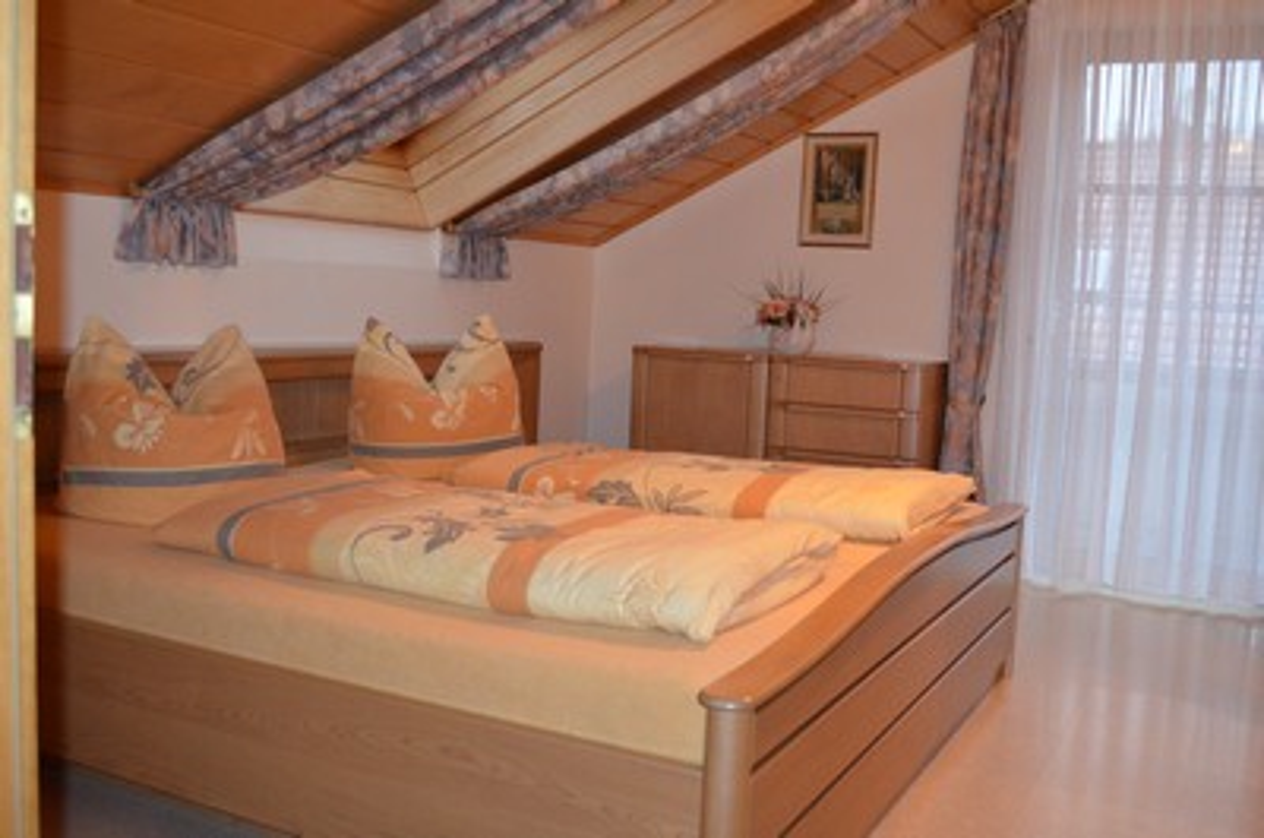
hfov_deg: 53.2
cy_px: 419
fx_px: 1261
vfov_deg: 36.7
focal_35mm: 36
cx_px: 632
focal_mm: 24
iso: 2200
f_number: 4
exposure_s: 1/60
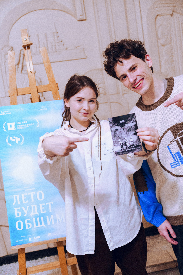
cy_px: 138
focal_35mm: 38
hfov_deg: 35.1
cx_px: 92
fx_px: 290
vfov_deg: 50.7
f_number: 2.8
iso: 2000
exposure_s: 1/125
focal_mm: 38
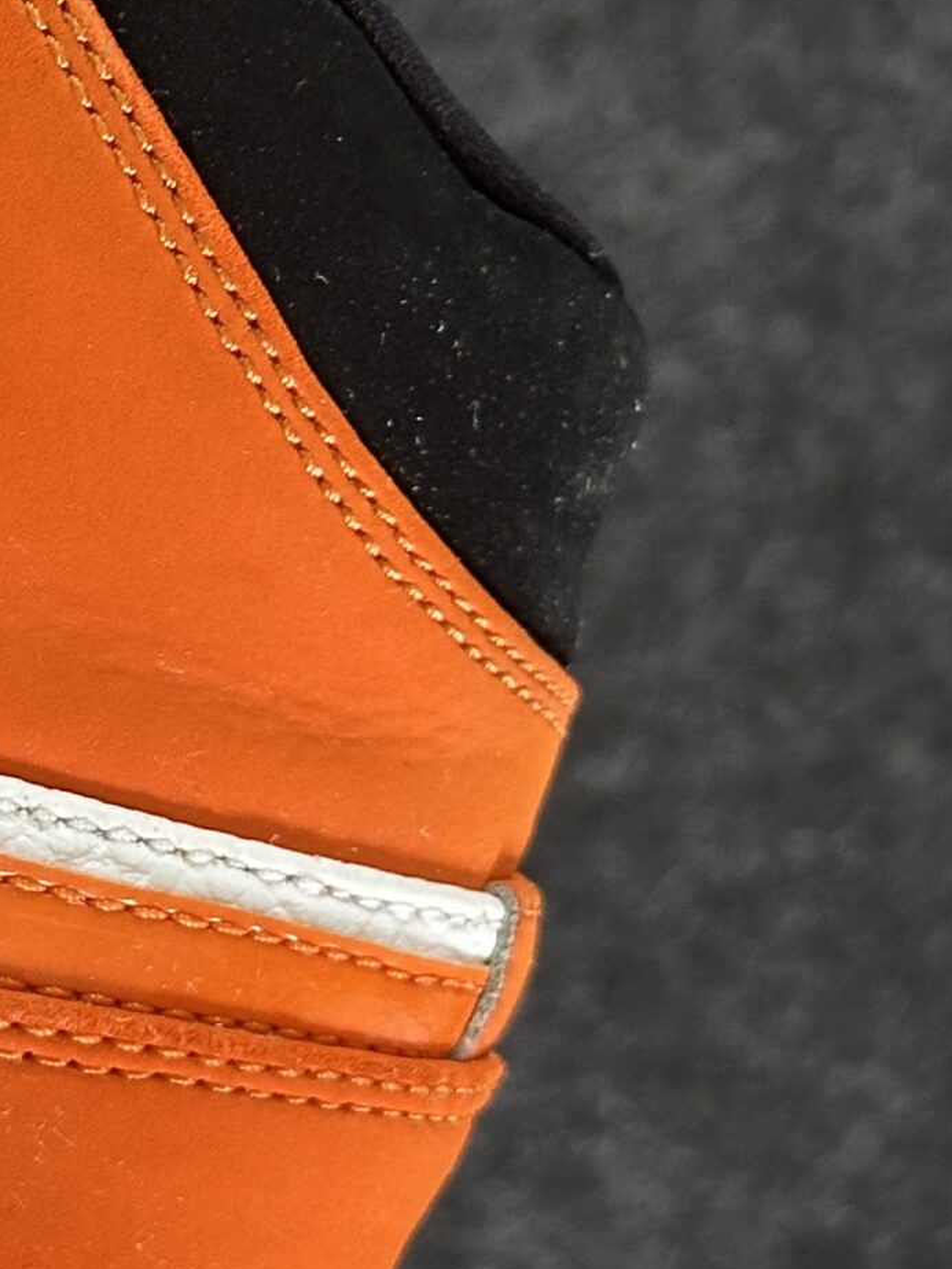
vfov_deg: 14.8
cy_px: 496
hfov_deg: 10.9
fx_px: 4877
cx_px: -275
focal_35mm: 133
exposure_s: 1/50
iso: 160
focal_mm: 6.86
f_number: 1.78
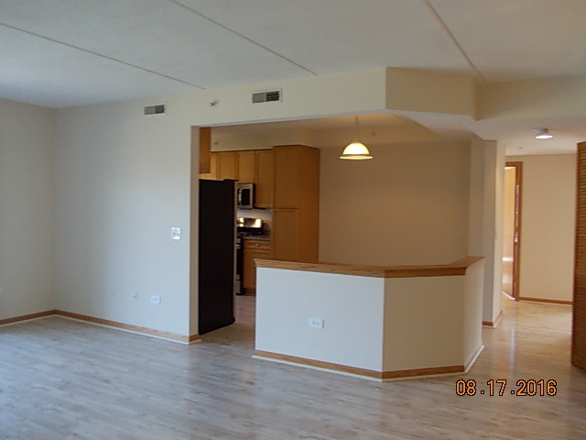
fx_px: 474
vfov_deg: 49.7
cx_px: 293
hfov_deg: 63.4
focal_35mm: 28
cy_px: 220
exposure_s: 1/60
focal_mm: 4
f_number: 2.7
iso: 200
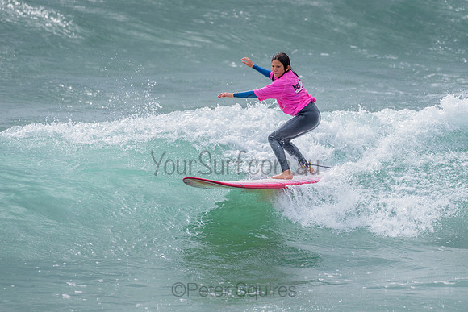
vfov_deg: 2.2
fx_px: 7971
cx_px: 287
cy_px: 147
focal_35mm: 613
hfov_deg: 3.4
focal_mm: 500
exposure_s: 1/2000
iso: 400
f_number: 5.6
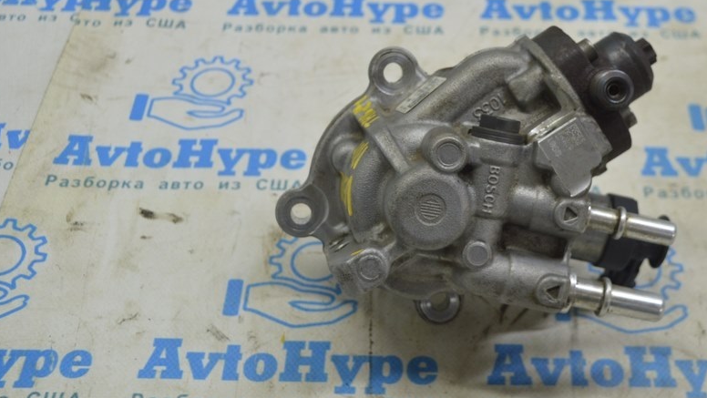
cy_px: 162
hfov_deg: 35.9
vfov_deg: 20.7
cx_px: 431
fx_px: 1088
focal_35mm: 58
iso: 400
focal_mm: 28
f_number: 5.6
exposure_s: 1/40
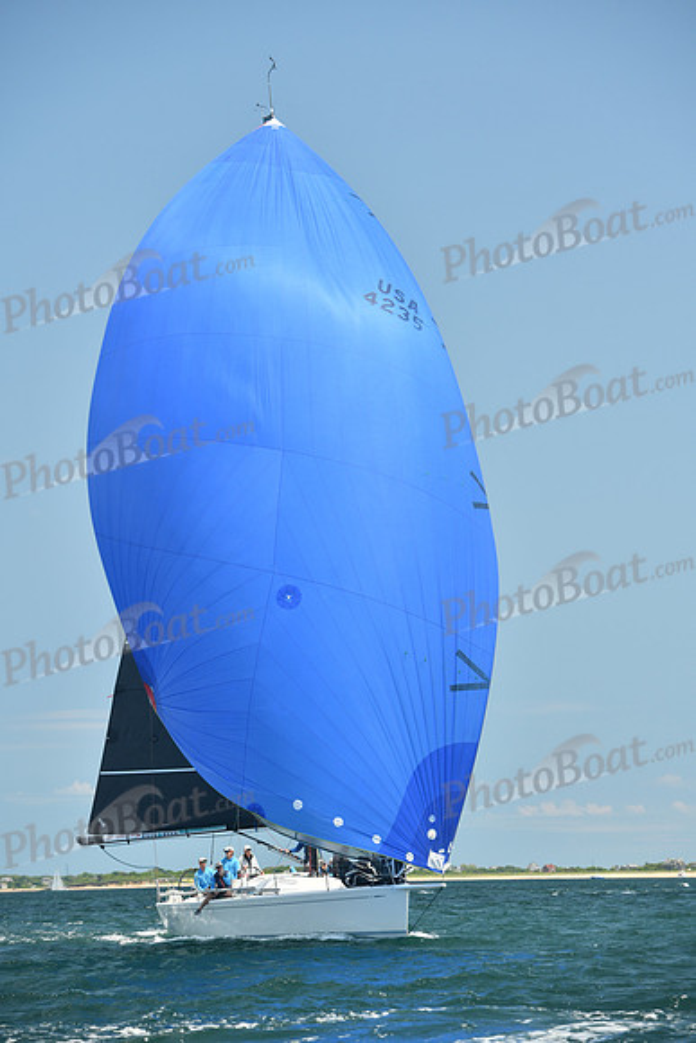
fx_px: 3767
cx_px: 348
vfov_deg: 15.8
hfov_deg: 10.6
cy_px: 522
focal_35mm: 130
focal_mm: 130
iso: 320
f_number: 5.6
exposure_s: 1/640
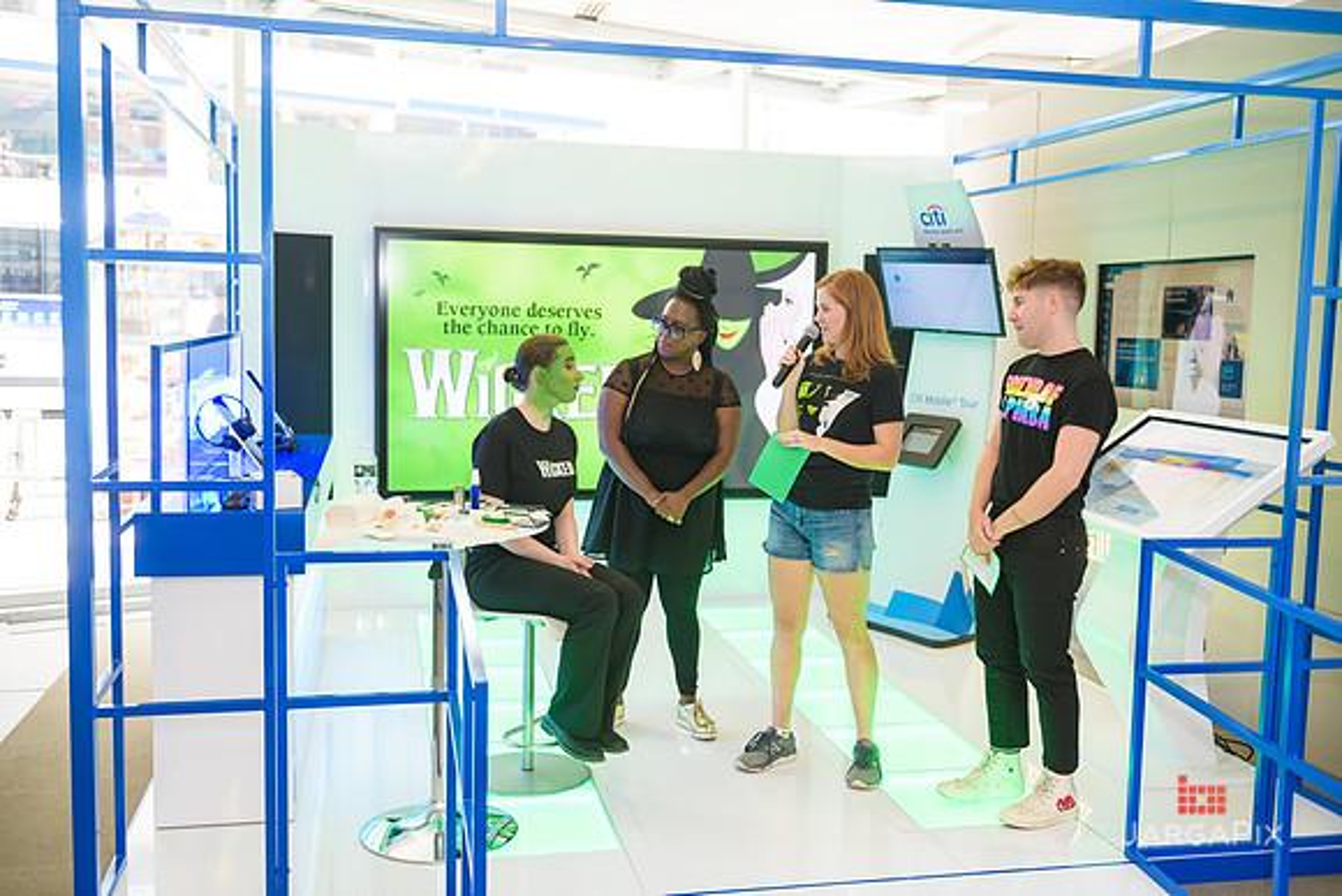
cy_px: 448
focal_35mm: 35
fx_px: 1305
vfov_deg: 37.9
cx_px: 671
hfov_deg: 54.4
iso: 400
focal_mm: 35
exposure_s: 1/125
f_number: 3.2
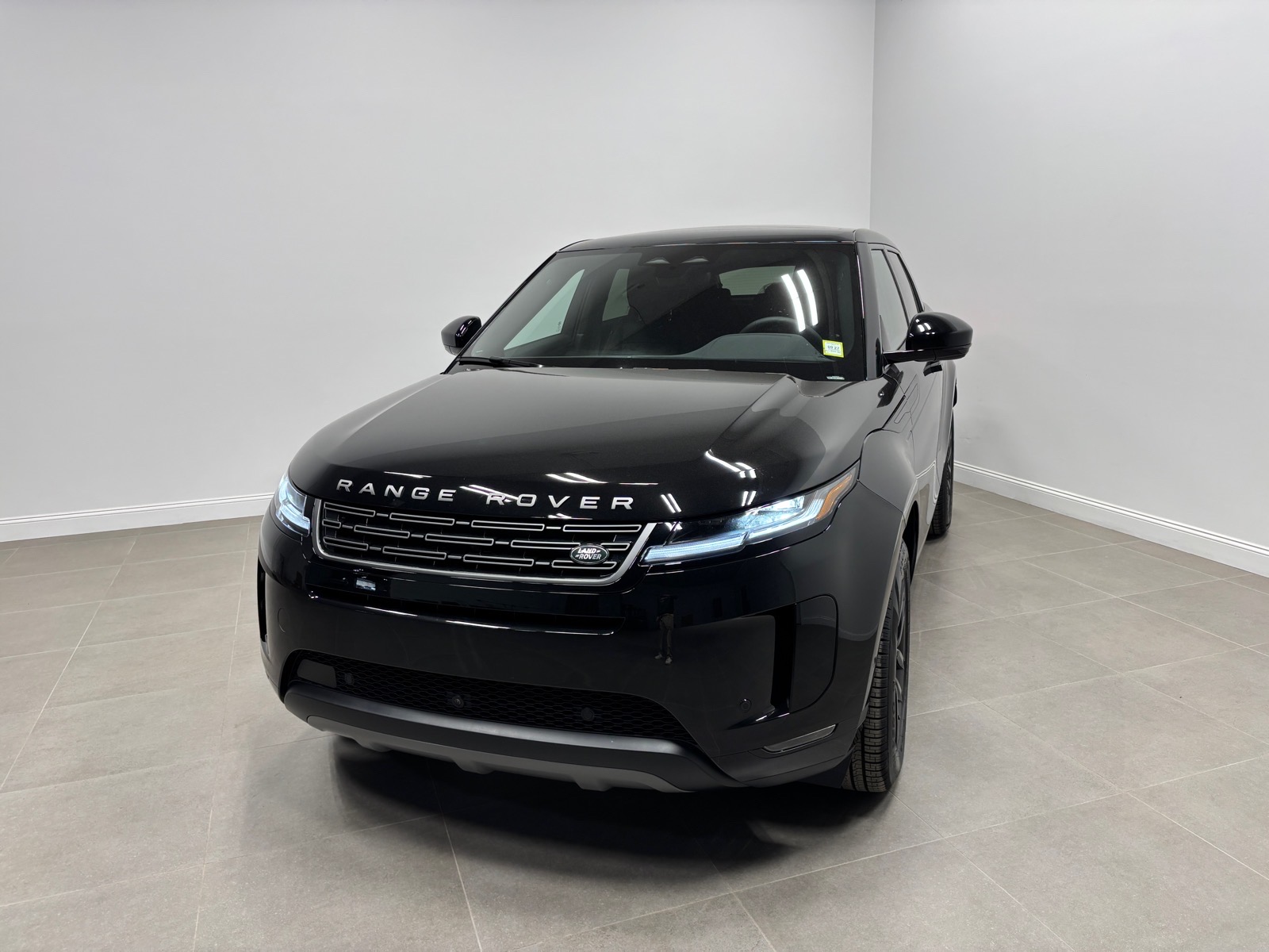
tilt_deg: -12.6
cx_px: 634
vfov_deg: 53.1
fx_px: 953
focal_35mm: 26
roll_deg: +1.1
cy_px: 476
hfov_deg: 67.3
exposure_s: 1/166
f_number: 1.6
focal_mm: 5.96
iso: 40
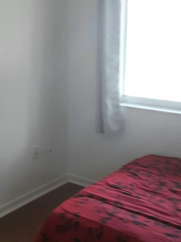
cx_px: 39
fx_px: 384
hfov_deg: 26.1
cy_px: 94
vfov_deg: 34.8
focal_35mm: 55
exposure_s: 1/40
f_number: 1.7
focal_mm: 3.7
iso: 40
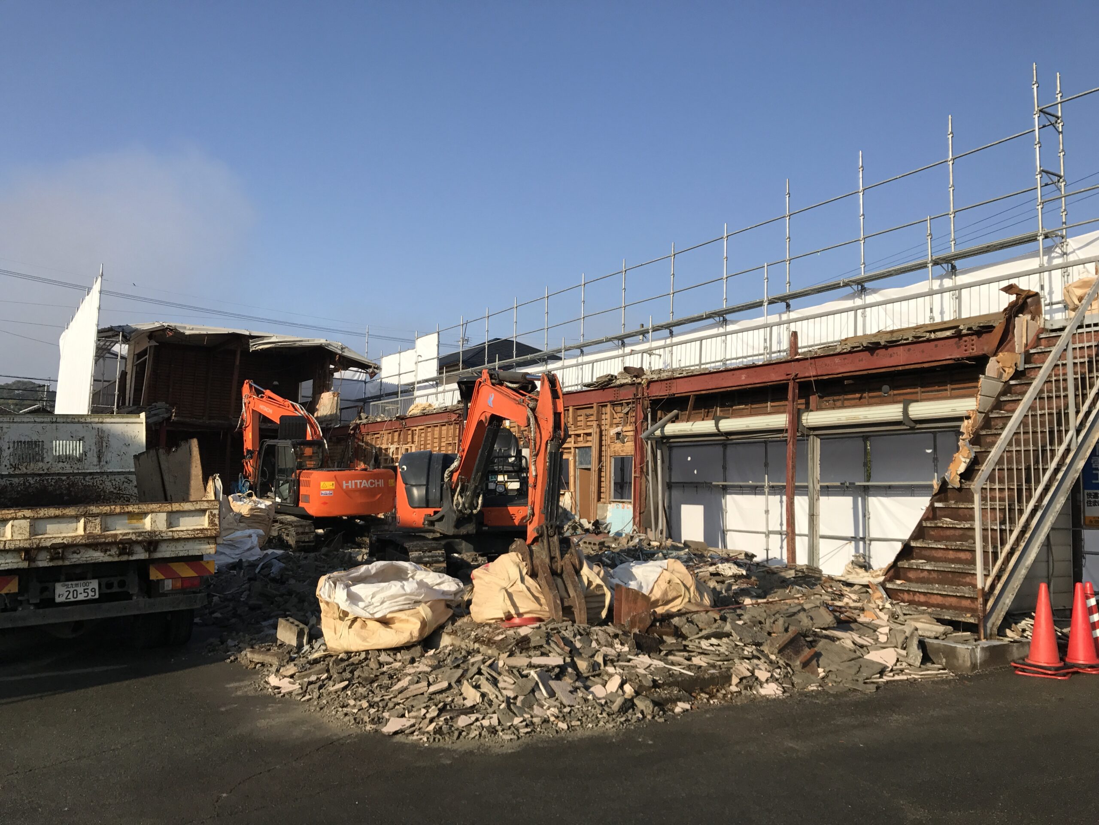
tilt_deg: +3.1
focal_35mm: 28
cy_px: 412
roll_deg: -1.5
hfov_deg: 63.4
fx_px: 889
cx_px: 550
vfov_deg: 49.7
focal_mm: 3.99
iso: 20
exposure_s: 1/2591
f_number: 1.8
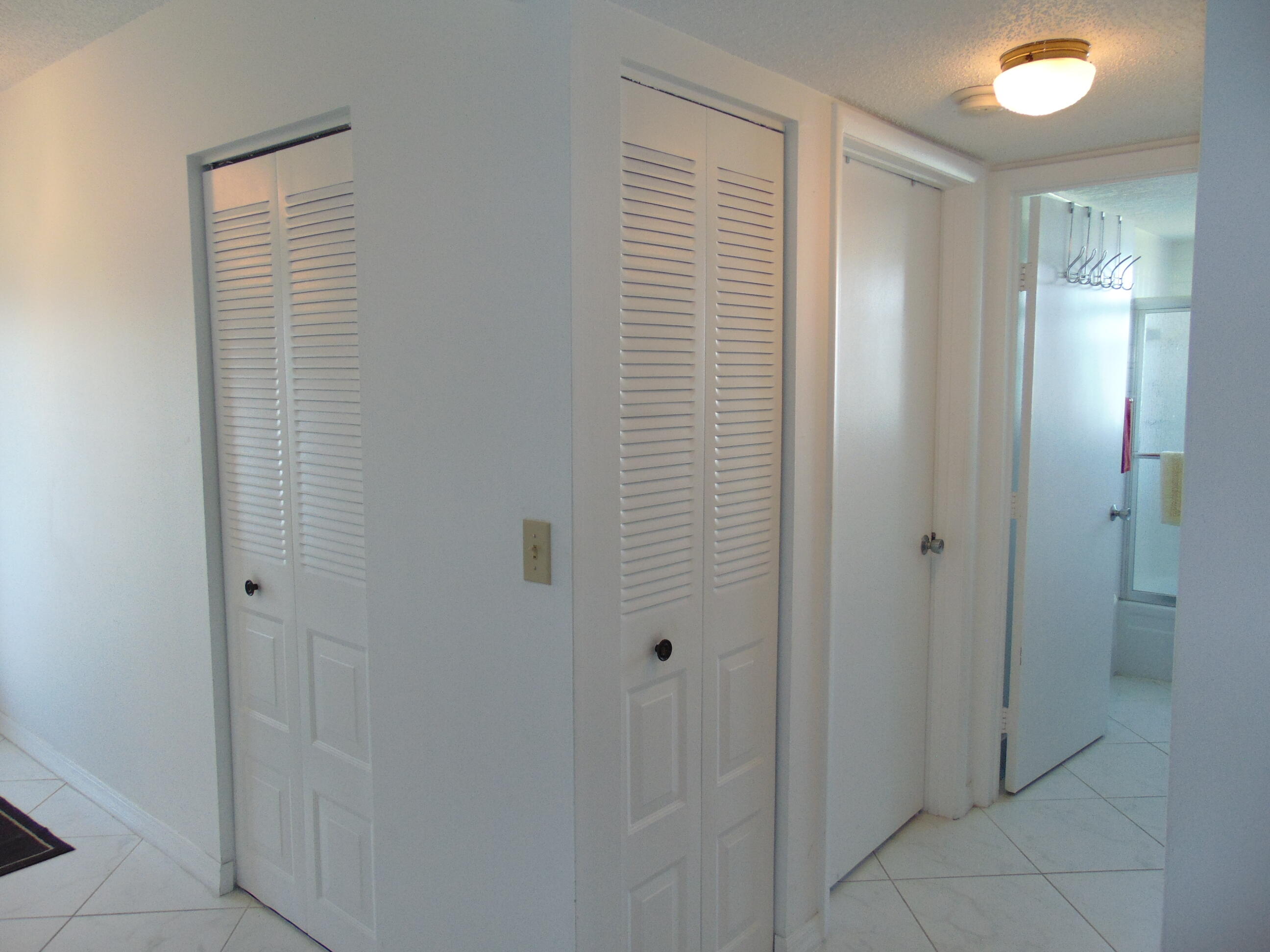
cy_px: 476
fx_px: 917
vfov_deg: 54.9
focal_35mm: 25
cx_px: 635
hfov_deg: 69.4
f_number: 3
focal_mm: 4.5
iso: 100
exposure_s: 1/30
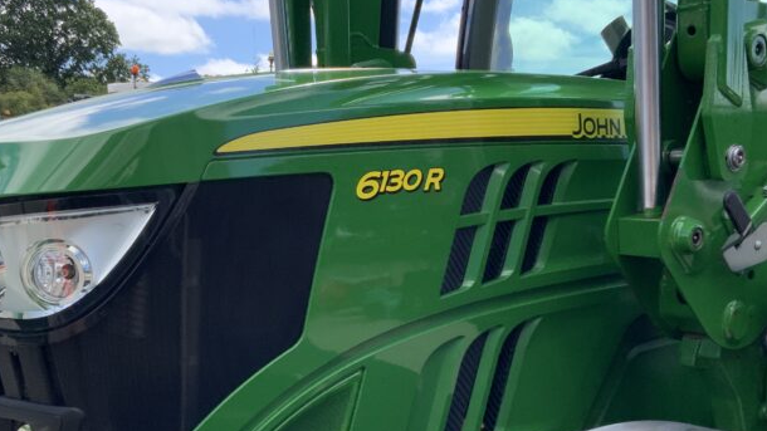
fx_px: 1078
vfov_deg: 22.5
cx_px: 329
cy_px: 285
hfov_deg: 39.1
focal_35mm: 53
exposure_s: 1/770
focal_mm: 3
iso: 16
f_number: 1.8
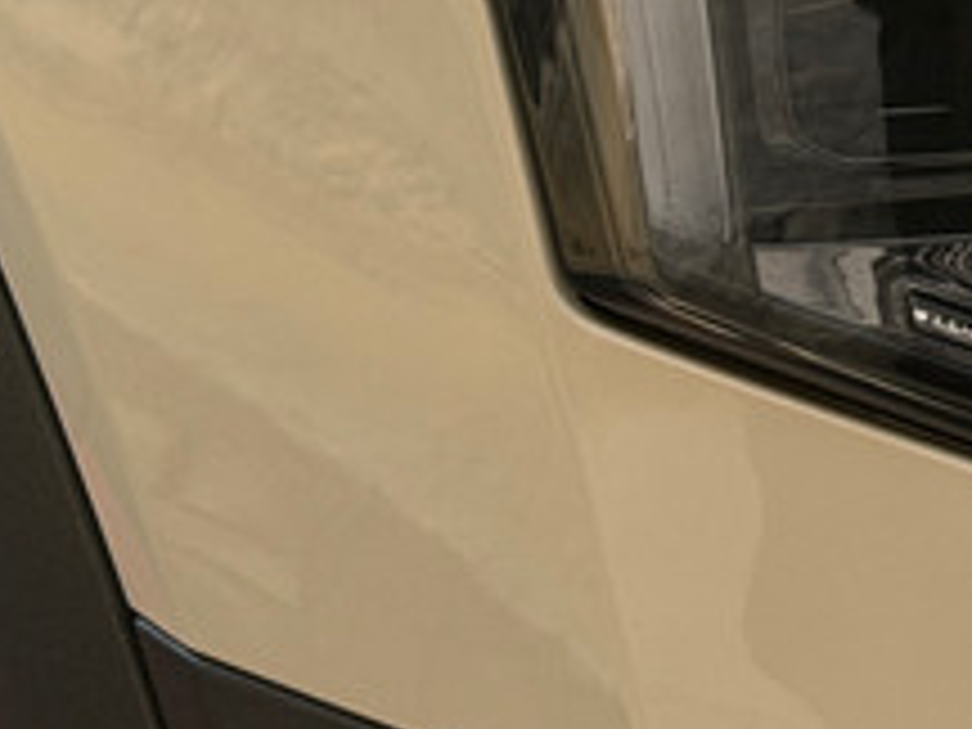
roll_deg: -2.6
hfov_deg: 10.2
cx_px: 1490
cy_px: -243
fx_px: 5251
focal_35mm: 187
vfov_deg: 7.8
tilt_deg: -26.7
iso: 64
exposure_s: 1/641
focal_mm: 6.76
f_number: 1.78
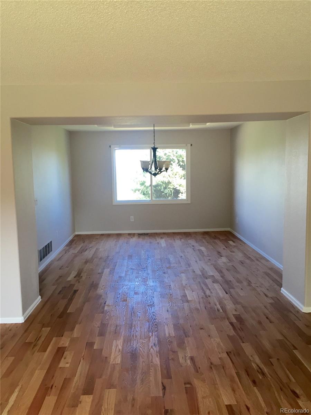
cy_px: 208
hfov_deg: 48.2
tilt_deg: -6.2
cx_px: 156
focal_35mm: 29
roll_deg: +0.9
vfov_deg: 61.7
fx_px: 347
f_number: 2.2
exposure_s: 1/30
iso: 32
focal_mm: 4.15
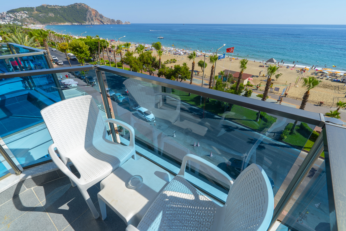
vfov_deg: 73.8
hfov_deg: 96.7
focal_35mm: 16
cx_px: 173
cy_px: 116
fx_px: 154
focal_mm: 16
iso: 100
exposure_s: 1/125
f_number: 13
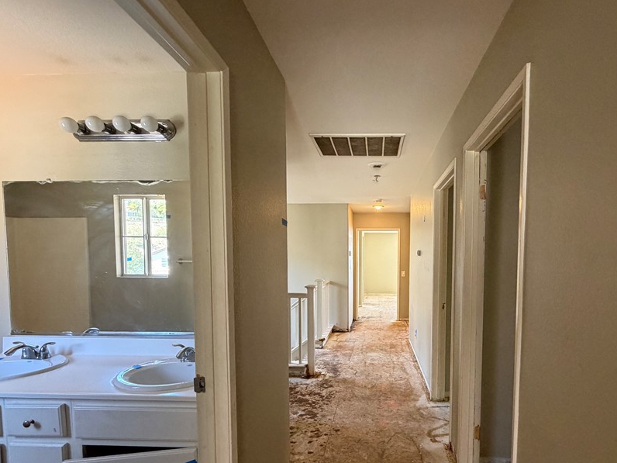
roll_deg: -0.5
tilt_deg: -3.5
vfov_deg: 70.8
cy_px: 278
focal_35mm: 18
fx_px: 321
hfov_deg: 86.8
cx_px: 367
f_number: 2.2
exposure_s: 1/64
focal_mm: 2.22
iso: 320
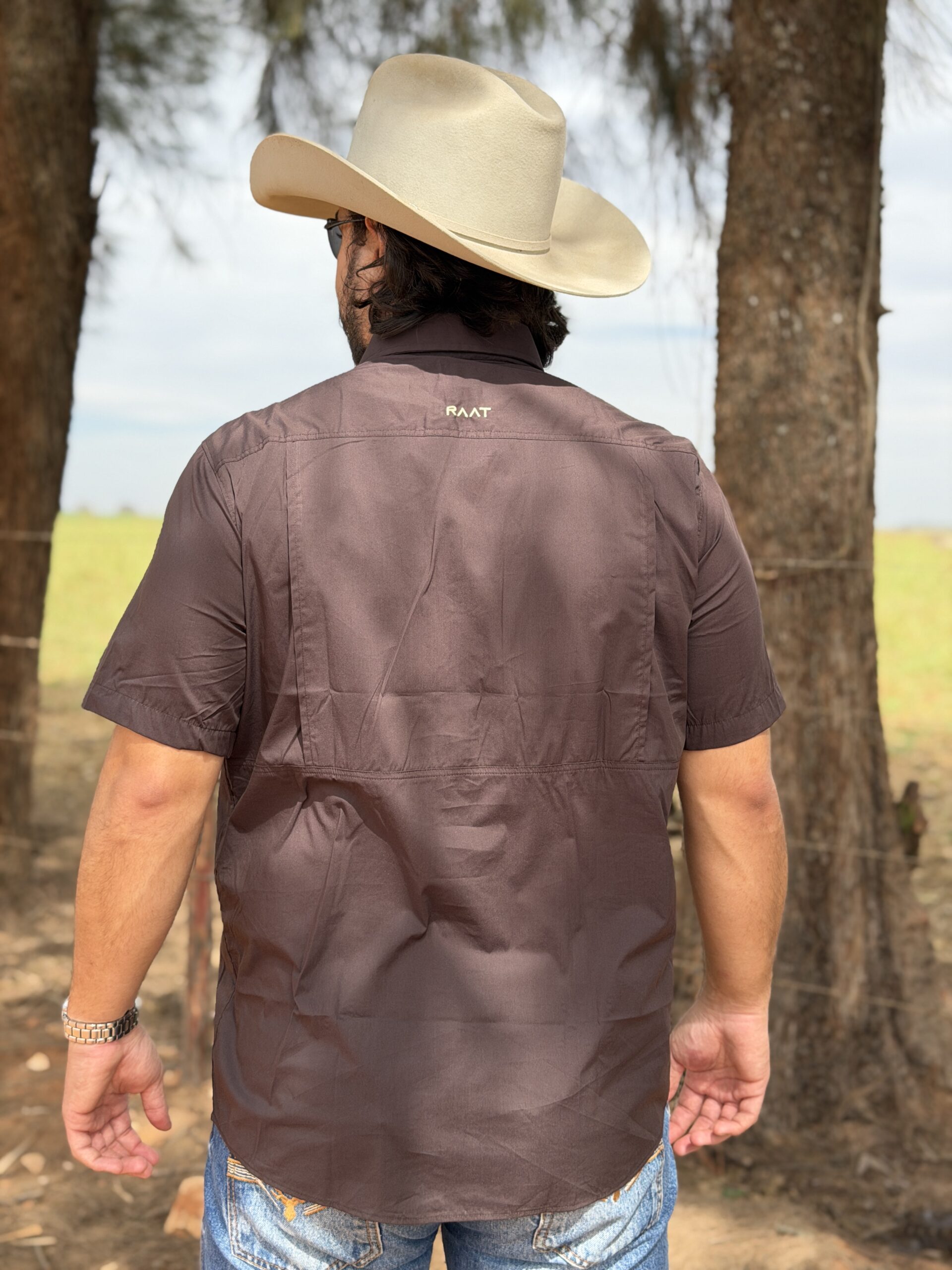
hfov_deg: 30.3
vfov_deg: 39.7
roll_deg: -1.3
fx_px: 1760
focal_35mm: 48
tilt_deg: -3.7
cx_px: 476
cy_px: 635
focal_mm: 6.76
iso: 80
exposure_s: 1/2577
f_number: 1.78
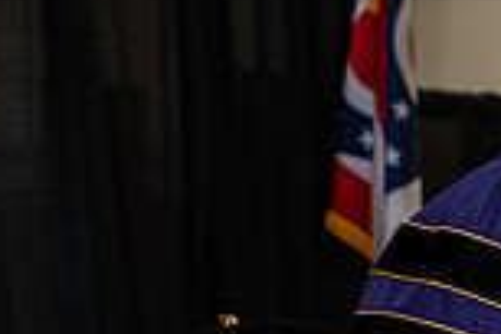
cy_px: 424
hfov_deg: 7.6
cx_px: 799
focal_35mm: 266
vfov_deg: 5.1
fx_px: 3702
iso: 1250
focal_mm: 70
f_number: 5
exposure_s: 1/200
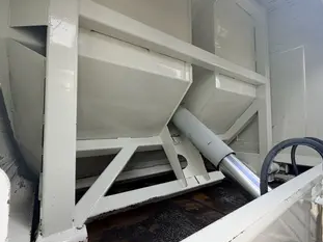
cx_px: 173
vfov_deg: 71.6
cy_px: 123
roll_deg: +0.8
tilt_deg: +2.1
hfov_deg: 87.6
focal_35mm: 18
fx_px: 168
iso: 50
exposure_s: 1/315
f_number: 2.2
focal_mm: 2.22
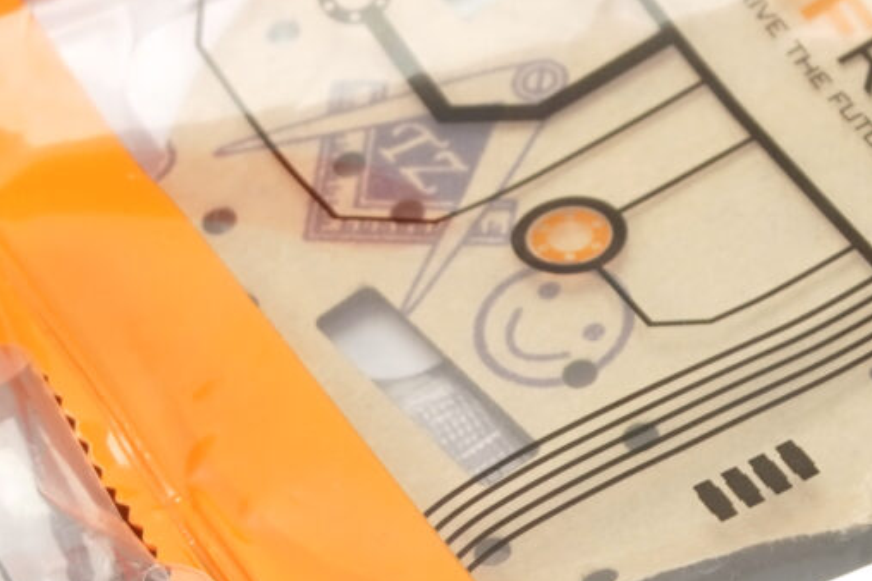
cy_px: 542
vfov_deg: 6.0
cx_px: 757
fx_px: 5498
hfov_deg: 9.0
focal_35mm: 227
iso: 250
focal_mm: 30
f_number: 3.2
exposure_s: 1/100
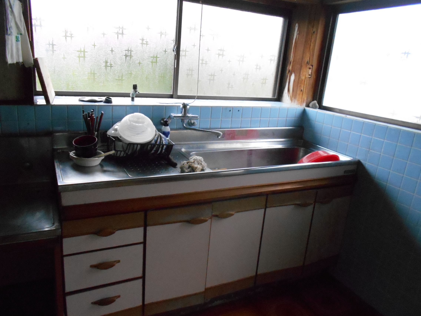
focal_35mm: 26
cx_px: 210
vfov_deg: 53.1
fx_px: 316
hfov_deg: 67.3
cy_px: 158
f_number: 3.2
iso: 800
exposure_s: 1/640
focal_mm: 4.6
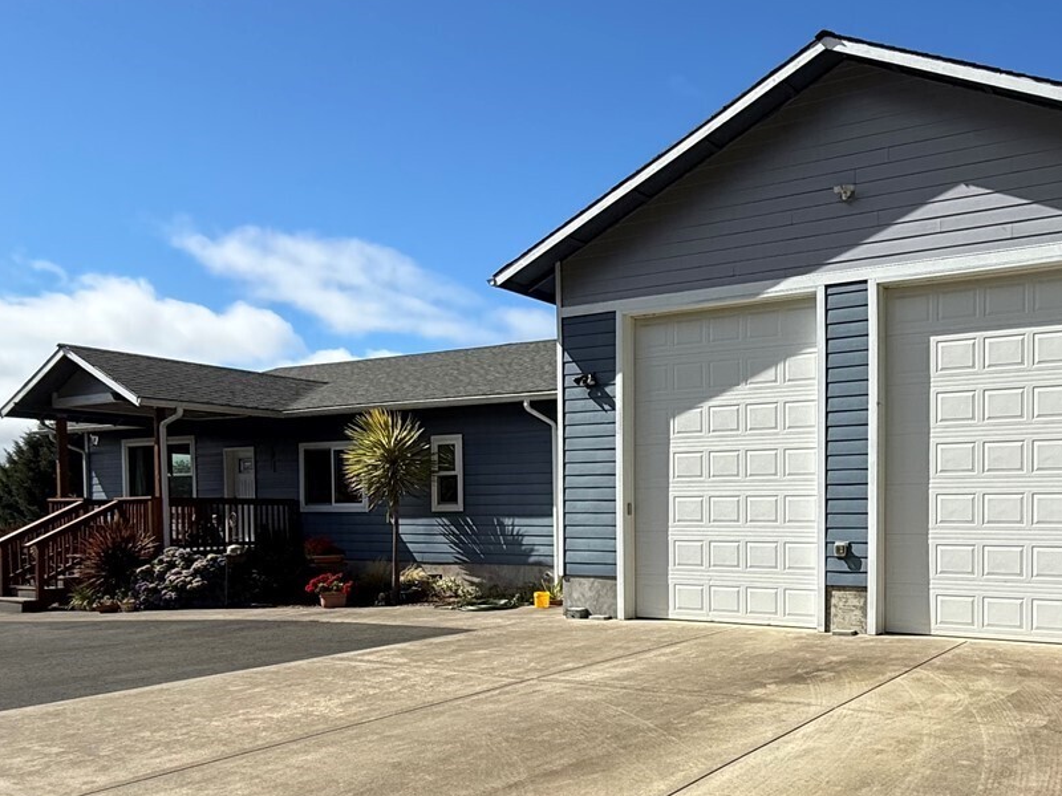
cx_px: 847
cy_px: 544
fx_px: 859
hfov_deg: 58.6
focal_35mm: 28
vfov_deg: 48.7
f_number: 2.2
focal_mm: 2.22
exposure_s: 1/3289
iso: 50
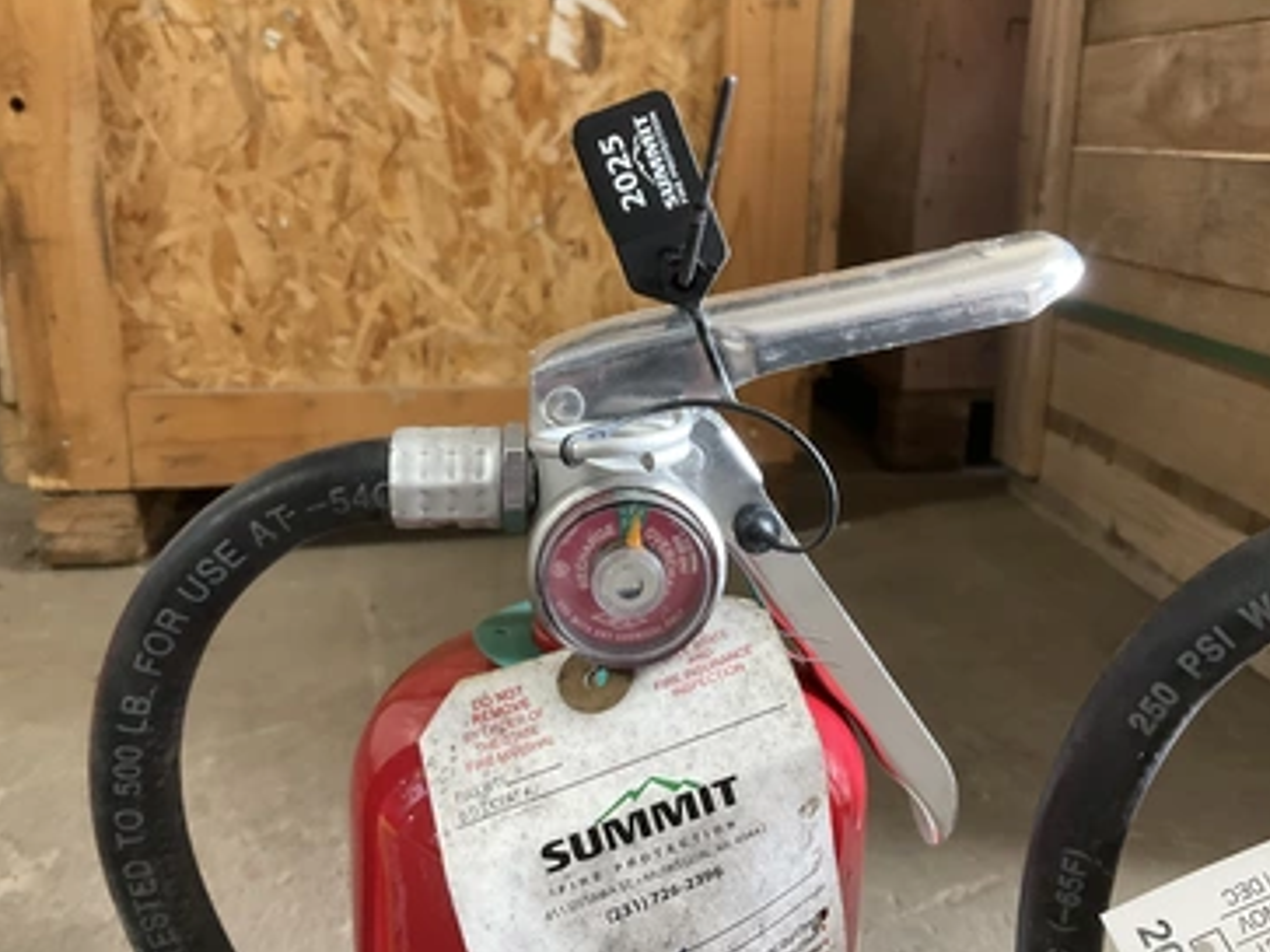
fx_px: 1174
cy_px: 448
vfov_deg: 44.1
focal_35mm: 32
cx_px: 668
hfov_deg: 56.8
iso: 200
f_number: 1.8
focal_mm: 3
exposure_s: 1/40
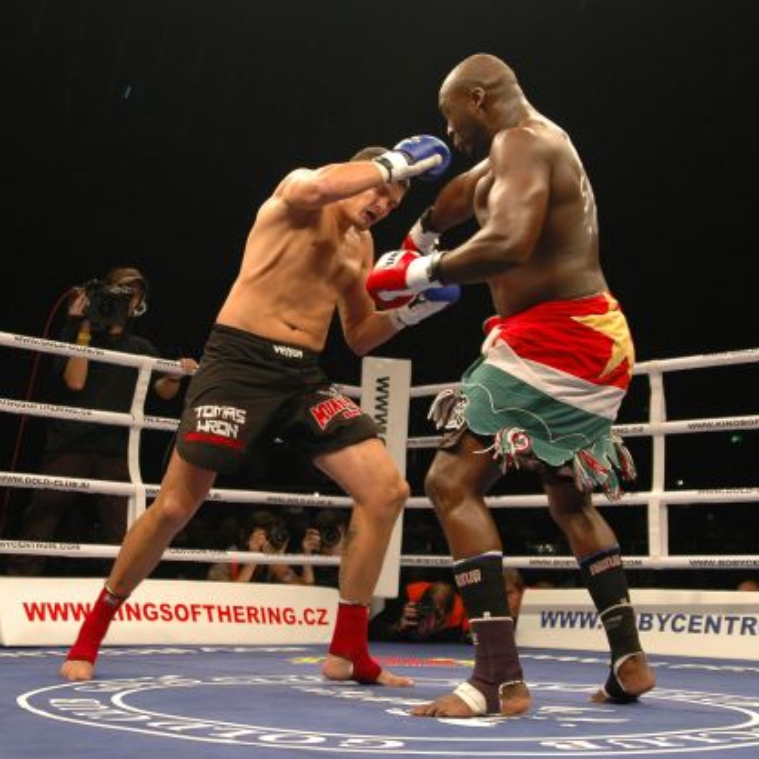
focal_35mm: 54
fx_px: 1340
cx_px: 269
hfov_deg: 31.4
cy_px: 379
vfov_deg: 31.6
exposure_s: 1/400
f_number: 2.8
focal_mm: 28
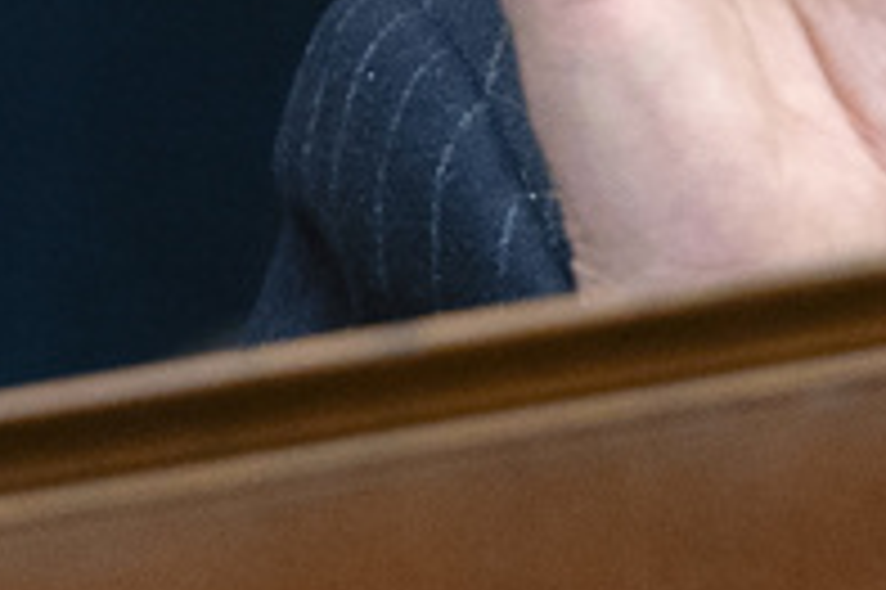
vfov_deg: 1.3
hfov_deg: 2.0
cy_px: -489
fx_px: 25623
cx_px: 1965
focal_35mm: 1042
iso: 2000
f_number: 4.5
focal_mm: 200
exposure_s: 1/320
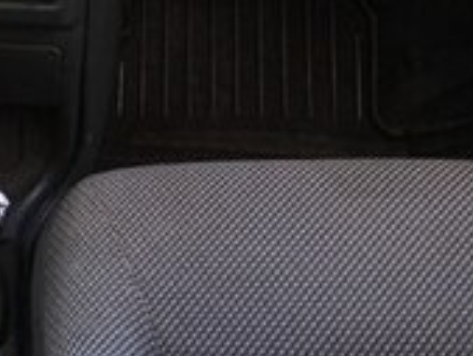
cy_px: -209
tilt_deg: -17.0
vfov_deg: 12.4
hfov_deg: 16.3
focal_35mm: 113
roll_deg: +3.4
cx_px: -174
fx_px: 1545
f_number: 2.2
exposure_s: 1/100
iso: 32
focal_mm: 4.15
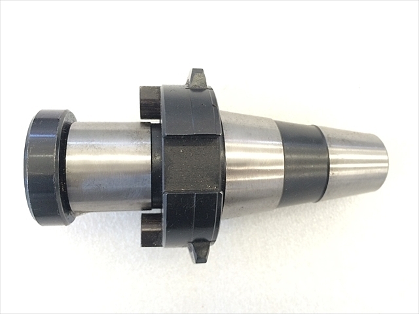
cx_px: 210
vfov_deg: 48.2
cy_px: 157
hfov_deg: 61.7
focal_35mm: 29
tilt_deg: -84.6
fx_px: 351
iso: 100
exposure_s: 1/30
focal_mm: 4.15
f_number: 2.2
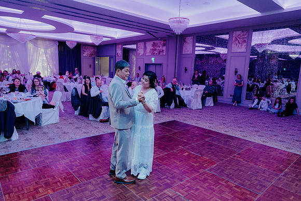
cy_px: 100
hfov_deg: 73.7
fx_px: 201
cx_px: 150
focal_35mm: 24
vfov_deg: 53.2
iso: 3200
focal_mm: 24
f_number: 3.5
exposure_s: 1/160
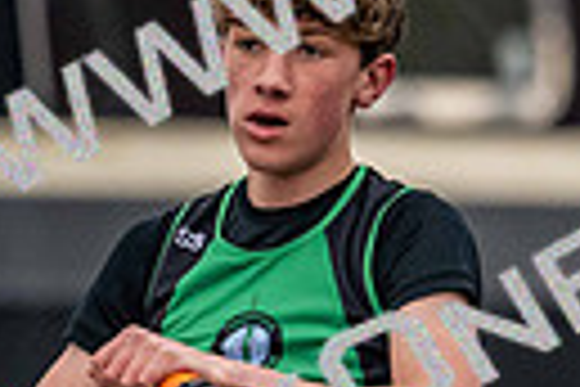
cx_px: 513
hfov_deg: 1.2
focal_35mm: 1793
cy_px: 205
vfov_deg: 0.8
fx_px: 28885
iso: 3600
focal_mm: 400
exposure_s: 1/2000
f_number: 4.5
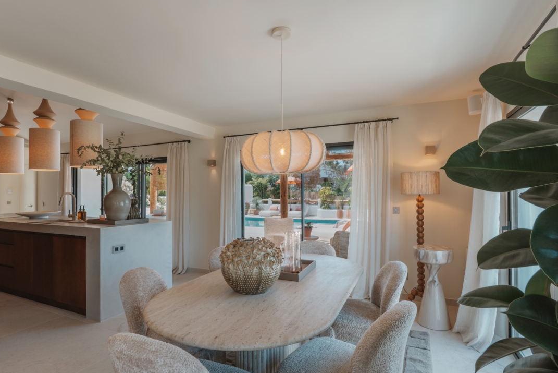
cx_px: 252
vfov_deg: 60.6
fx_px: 319
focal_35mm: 21
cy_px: 190
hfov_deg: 82.2
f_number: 13
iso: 80
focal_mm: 18.5
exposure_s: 1/60
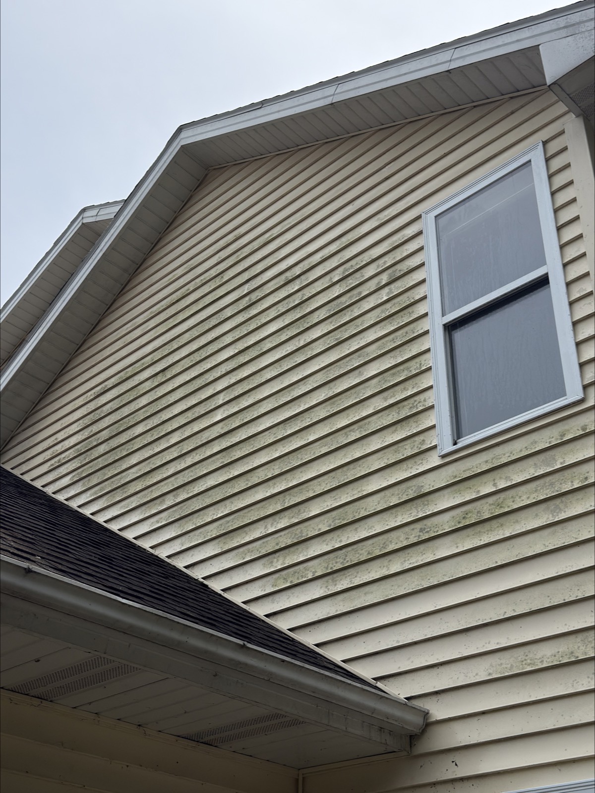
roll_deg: -1.8
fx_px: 985
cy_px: 396
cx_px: 298
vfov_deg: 43.9
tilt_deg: +33.8
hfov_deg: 33.6
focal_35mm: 43
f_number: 1.78
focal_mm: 6.76
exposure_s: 1/8264
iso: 100
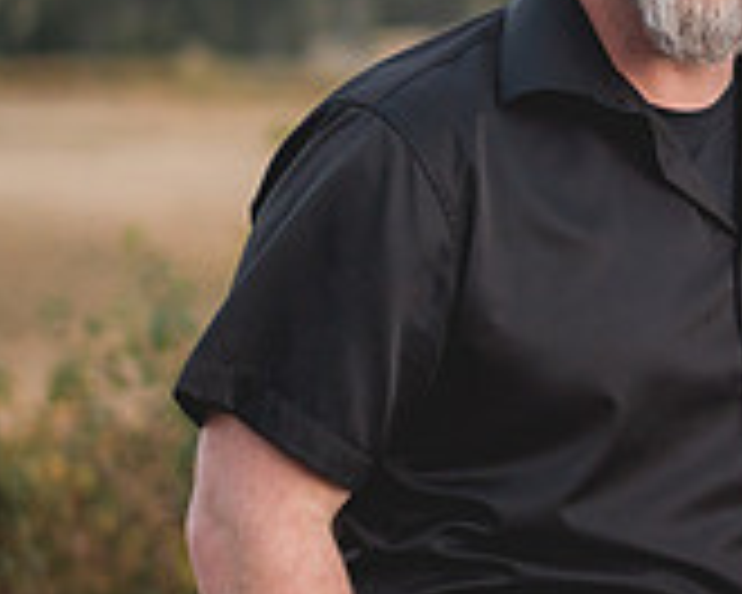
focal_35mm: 170
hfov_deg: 10.9
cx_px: 1178
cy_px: 223
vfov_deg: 9.1
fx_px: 3733
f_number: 1.4
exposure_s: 1/250
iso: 400
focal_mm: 50
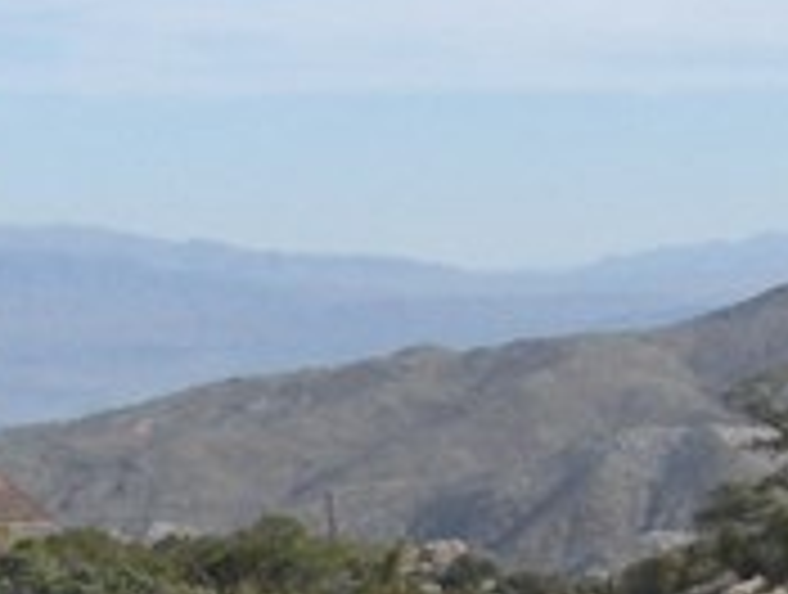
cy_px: 814
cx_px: -140
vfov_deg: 7.2
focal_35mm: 204
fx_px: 4653
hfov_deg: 9.6
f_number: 6.9
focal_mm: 7.5
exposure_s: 1/488
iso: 100
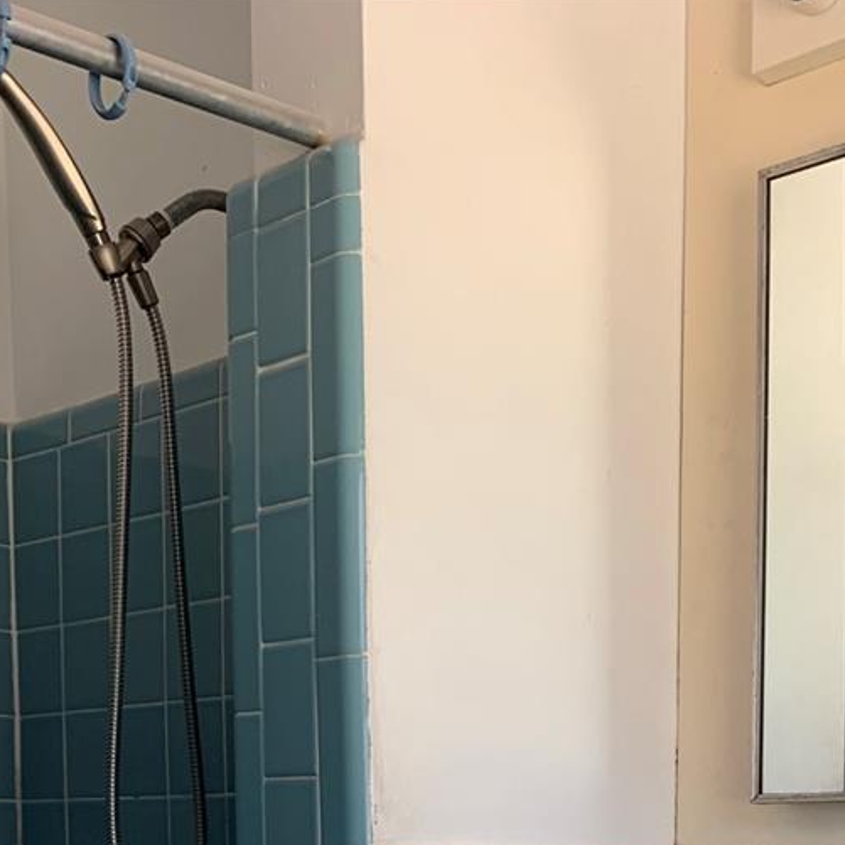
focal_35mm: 55
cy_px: 1005
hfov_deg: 30.7
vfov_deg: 27.5
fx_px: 1519
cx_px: 605
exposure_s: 1/60
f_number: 1.8
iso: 125
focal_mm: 4.25
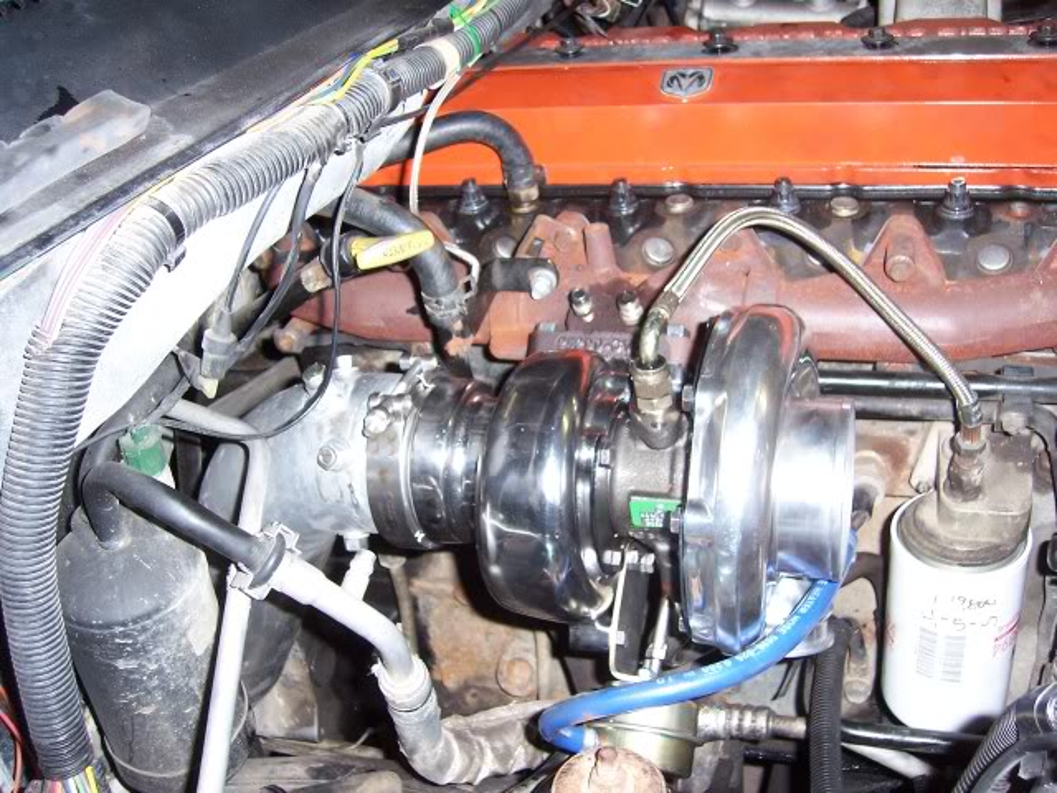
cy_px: 396
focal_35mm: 36
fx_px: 1099
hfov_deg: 51.4
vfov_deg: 39.7
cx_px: 528
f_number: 3
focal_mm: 6
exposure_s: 1/60
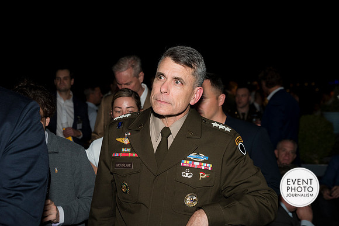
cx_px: 170
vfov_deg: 21.9
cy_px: 113
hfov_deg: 32.4
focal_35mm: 62
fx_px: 584
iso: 1250
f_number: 5.6
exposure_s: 1/125
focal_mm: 62
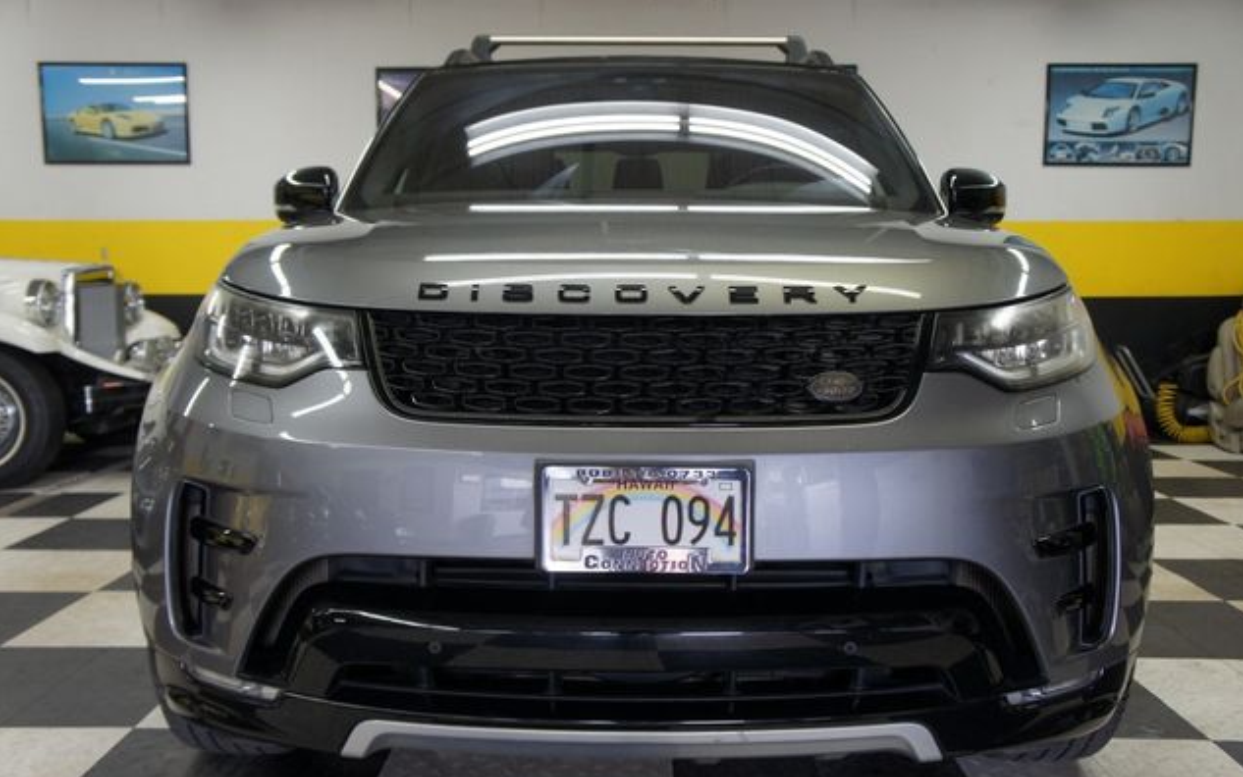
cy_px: 414
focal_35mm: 36
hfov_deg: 54.6
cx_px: 626
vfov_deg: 35.8
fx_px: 1203
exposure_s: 1/40
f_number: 4
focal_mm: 23
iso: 250
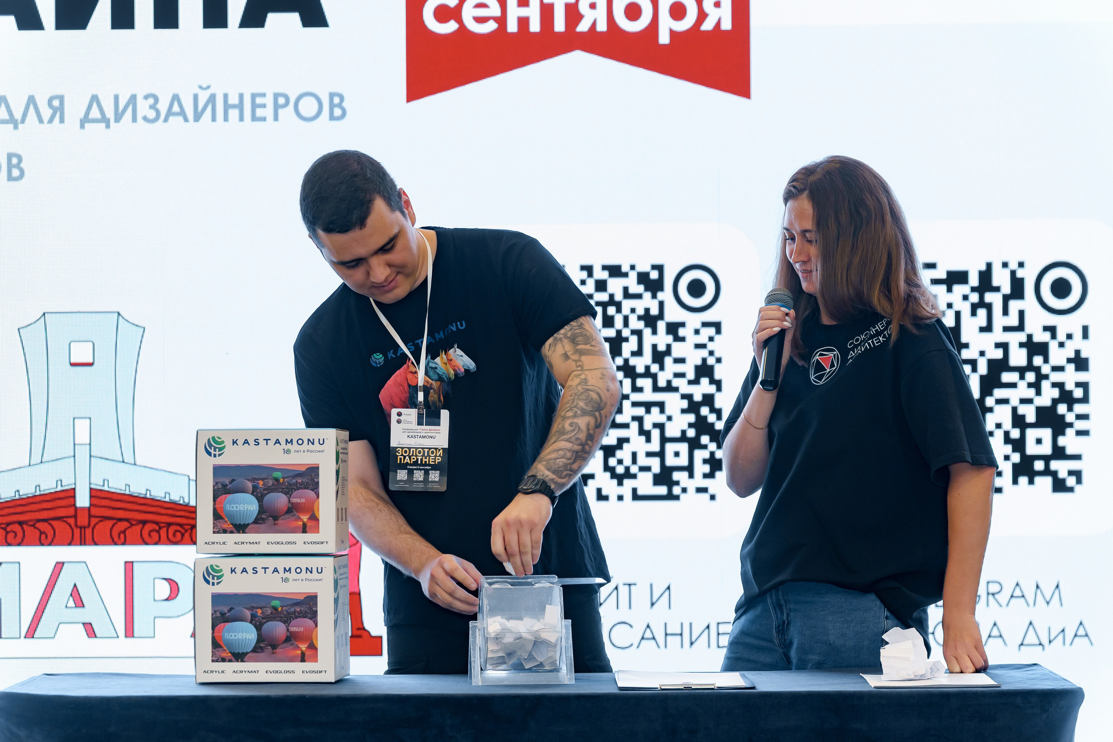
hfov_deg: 20.4
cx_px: 556
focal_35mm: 100
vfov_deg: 13.7
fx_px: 3092
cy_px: 371
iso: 1000
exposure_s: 1/125
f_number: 4
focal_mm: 100
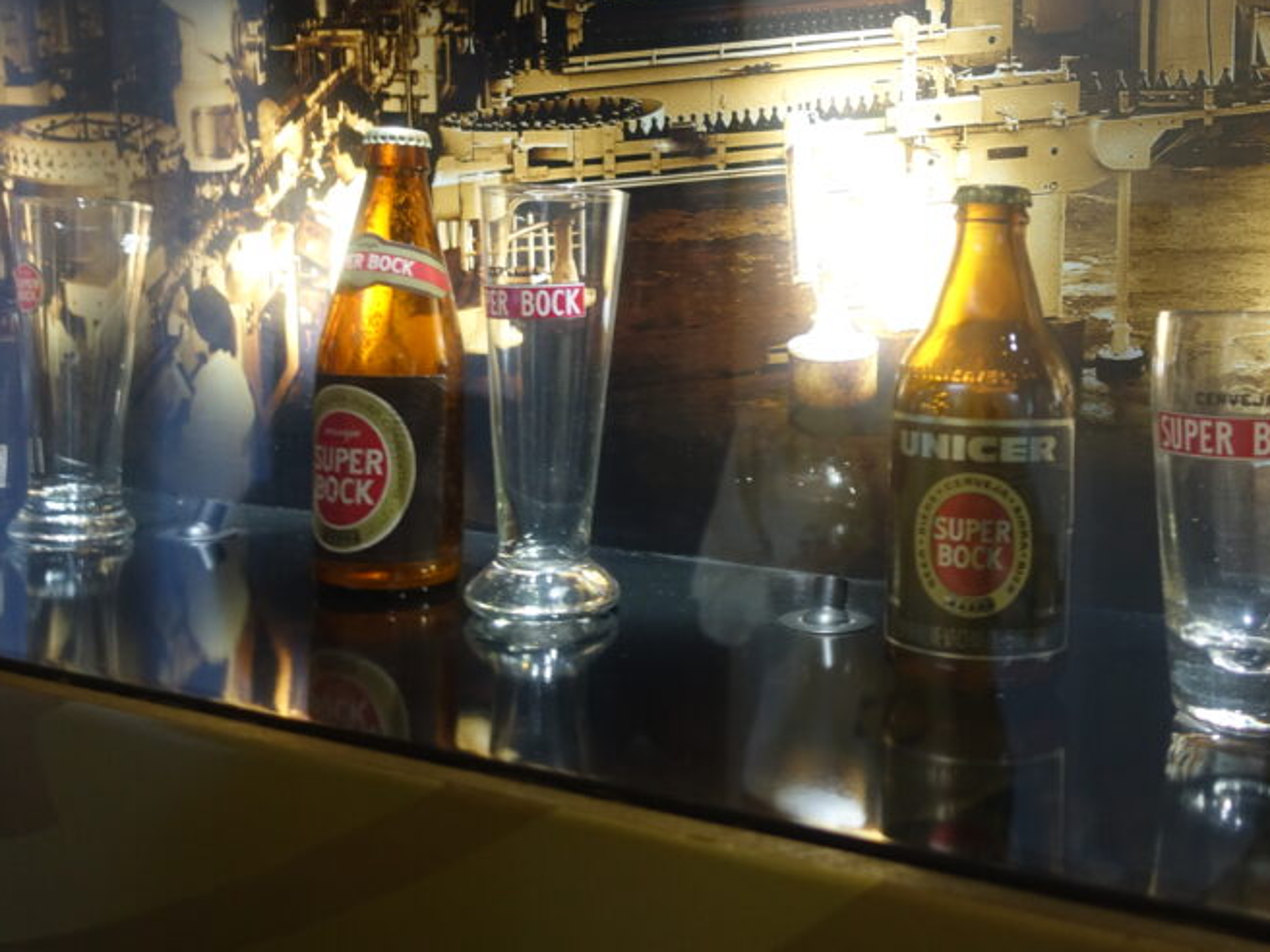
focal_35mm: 36
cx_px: 863
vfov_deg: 39.2
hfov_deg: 50.3
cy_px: 312
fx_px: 1321
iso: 400
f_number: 1.8
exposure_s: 1/30
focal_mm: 8.8
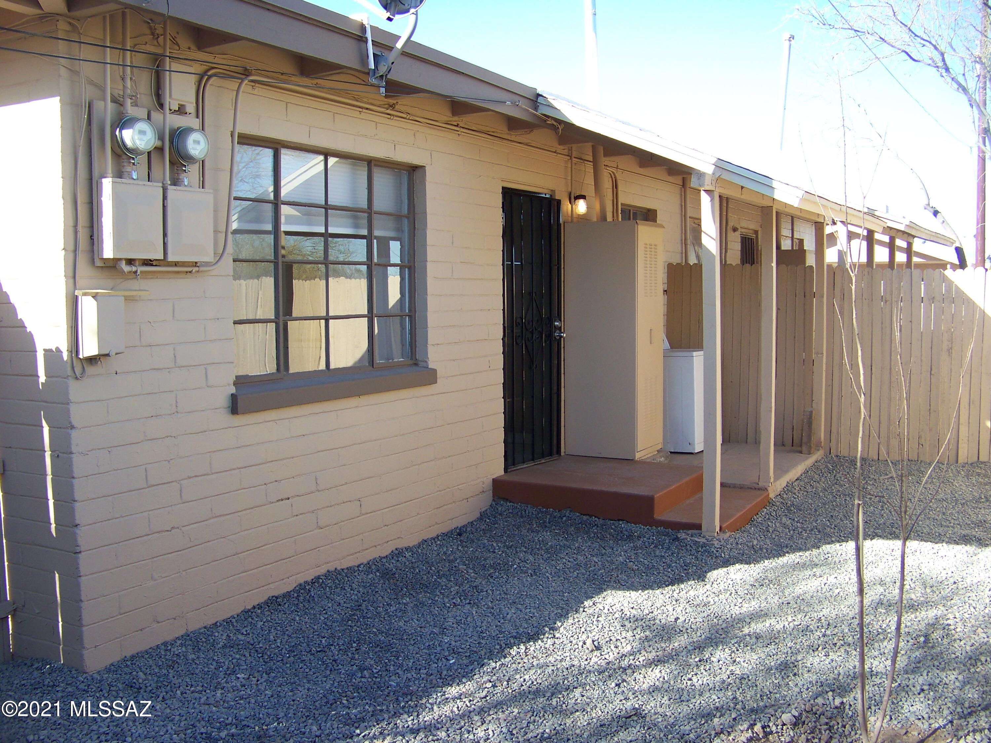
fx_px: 1031
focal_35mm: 36
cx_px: 496
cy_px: 372
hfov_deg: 51.4
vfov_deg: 39.7
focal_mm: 5.85
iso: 64
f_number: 2.8
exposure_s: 1/200
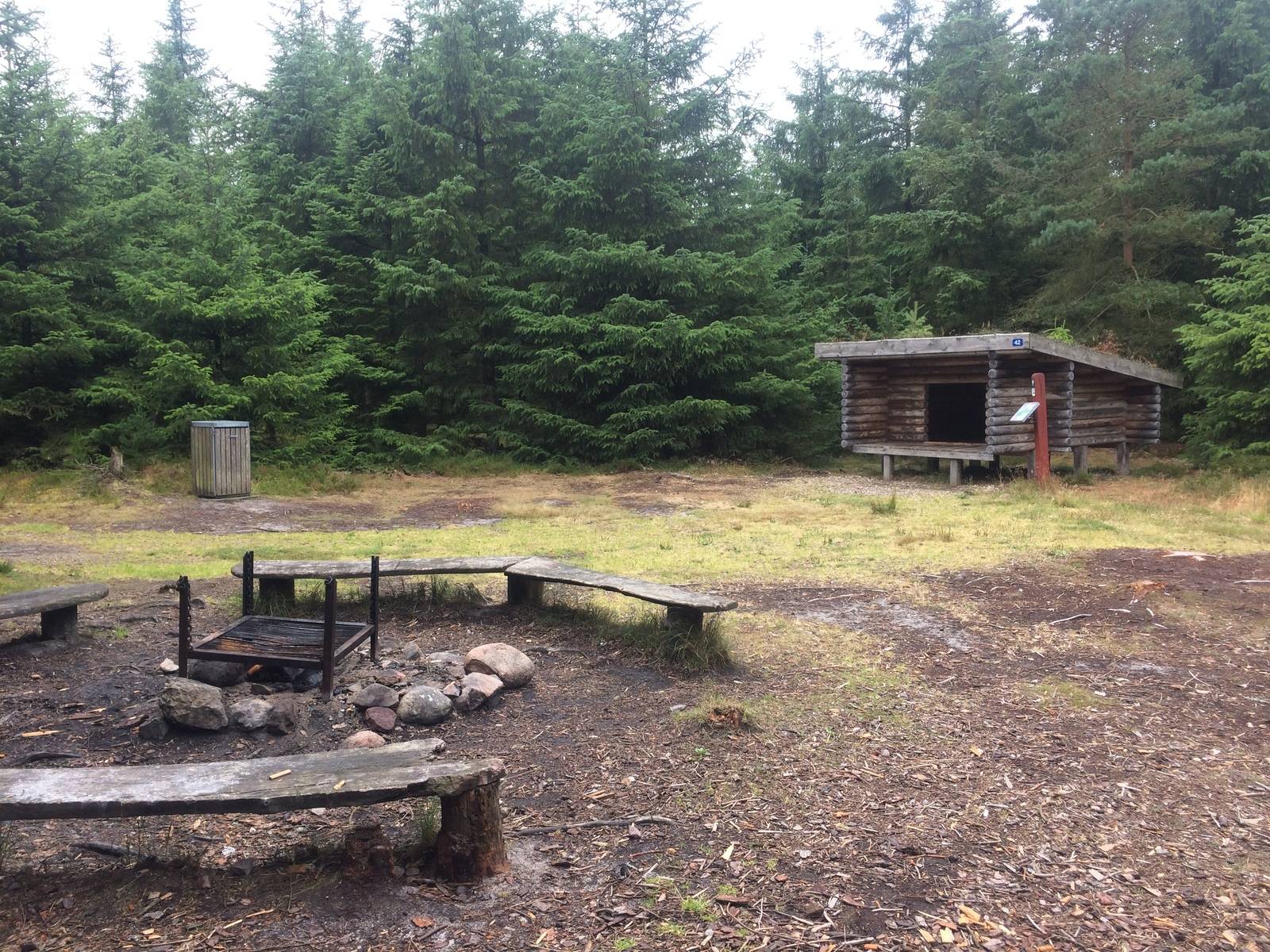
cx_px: 635
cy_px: 476
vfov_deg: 48.2
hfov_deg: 61.7
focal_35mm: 29
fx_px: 1064
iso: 32
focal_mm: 4.15
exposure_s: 1/249
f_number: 2.2
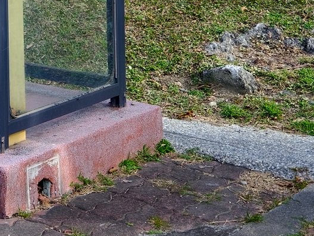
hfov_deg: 14.9
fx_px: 1071
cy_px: -162
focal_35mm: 118
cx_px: -225
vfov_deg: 11.8
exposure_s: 1/90
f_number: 5.6
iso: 100
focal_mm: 38.9
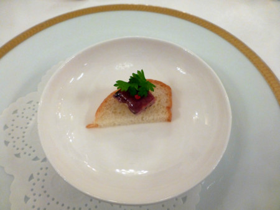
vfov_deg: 56.9
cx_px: 140
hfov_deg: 71.6
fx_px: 194
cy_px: 105
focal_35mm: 24
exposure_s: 1/15
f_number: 3.3
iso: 400
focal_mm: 4.3
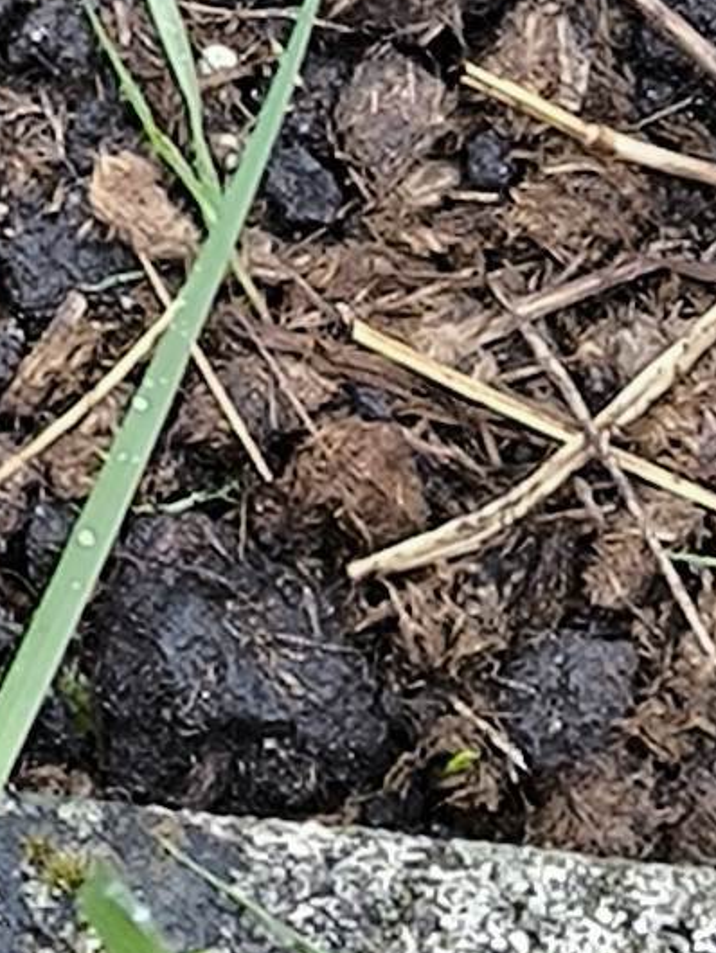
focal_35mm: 278
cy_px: -2618
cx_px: -423
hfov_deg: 5.3
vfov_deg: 6.1
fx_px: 7661
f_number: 1.9
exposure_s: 1/100
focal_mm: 6.92
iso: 250
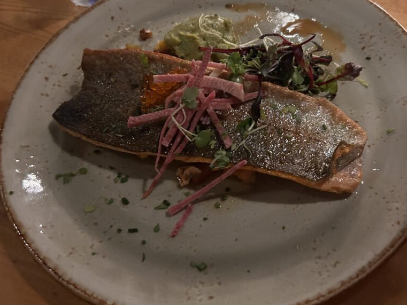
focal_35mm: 35
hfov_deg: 52.4
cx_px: 237
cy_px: 138
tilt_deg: -55.4
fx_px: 412
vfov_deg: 40.7
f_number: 1.5
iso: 1000
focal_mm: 5.7
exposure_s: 1/30
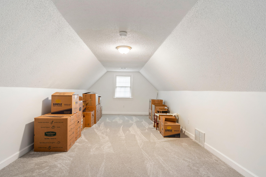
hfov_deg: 86.8
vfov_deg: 64.6
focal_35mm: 19
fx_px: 140
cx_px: 125
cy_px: 89
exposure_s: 1/2
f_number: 9
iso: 1000
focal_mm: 16
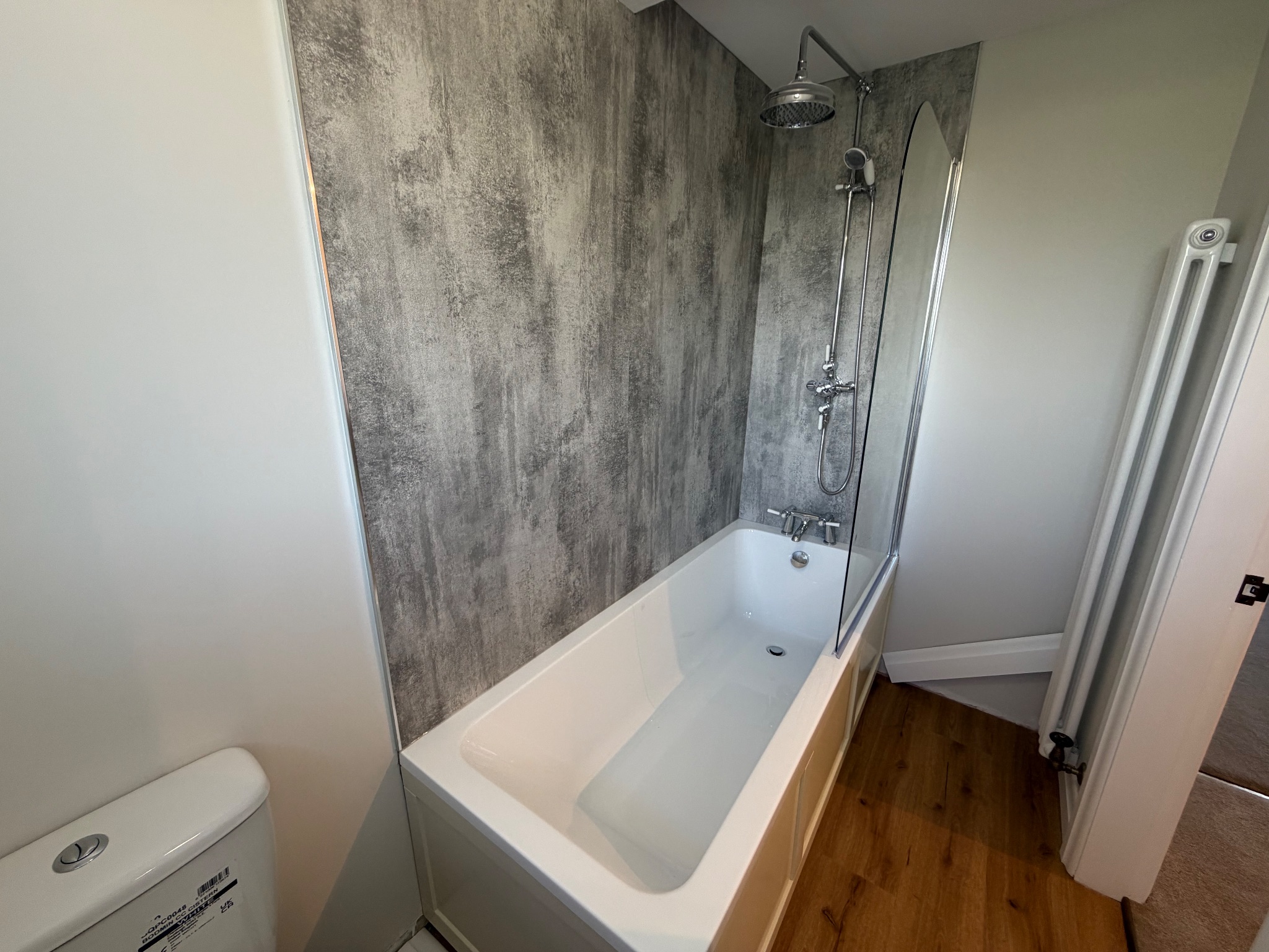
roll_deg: +1.0
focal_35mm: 14
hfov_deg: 102.1
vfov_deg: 85.7
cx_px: 634
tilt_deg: -16.3
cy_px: 476
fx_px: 513
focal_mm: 2.22
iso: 160
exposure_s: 1/121
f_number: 2.2
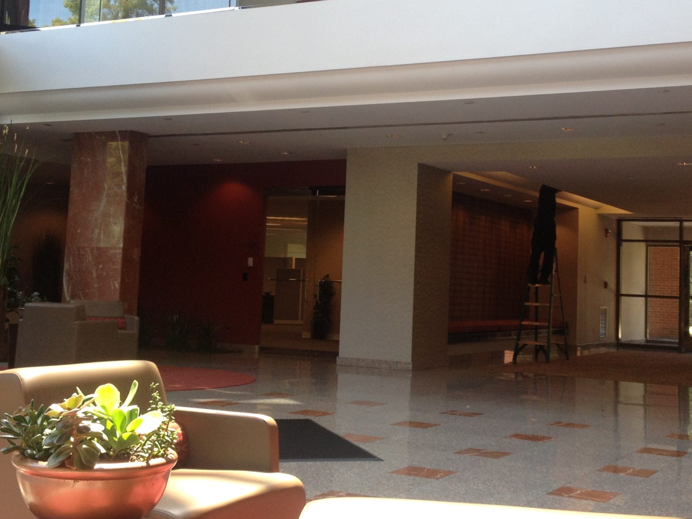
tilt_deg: +4.3
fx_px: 1119
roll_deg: -2.6
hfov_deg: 34.3
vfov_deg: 26.0
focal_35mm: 56
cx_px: 368
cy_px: 189
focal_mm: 4.28
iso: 50
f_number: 2.4
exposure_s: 1/120
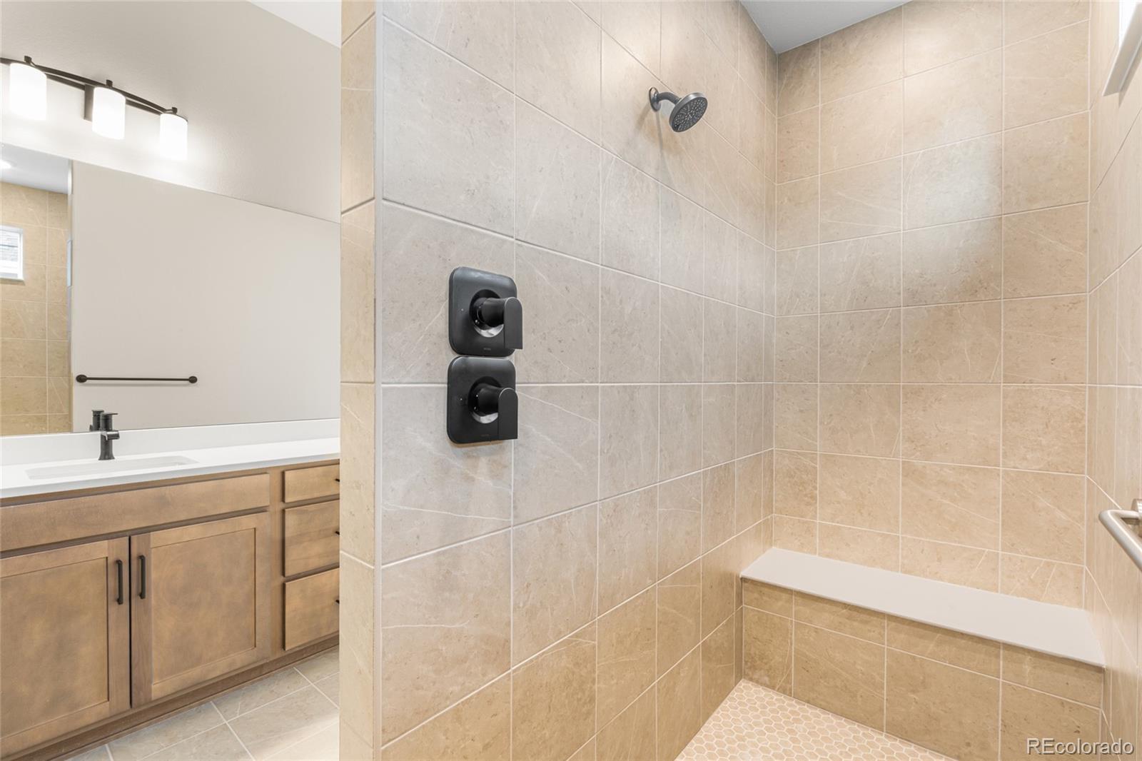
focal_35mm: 16
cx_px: 571
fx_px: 507
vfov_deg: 73.7
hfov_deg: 96.7
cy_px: 380
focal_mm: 16
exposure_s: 6
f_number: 20
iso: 100
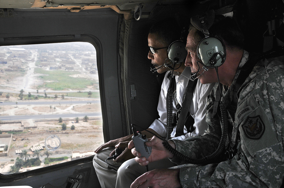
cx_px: 142
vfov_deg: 34.1
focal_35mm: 39
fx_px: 307
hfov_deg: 49.6
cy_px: 94
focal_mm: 26
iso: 400
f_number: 8
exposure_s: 1/250
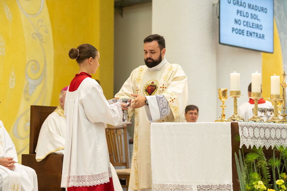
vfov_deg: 16.1
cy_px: 96
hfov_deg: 23.9
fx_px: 678
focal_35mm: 85
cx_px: 144
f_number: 3.2
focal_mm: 85
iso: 2000
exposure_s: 1/200
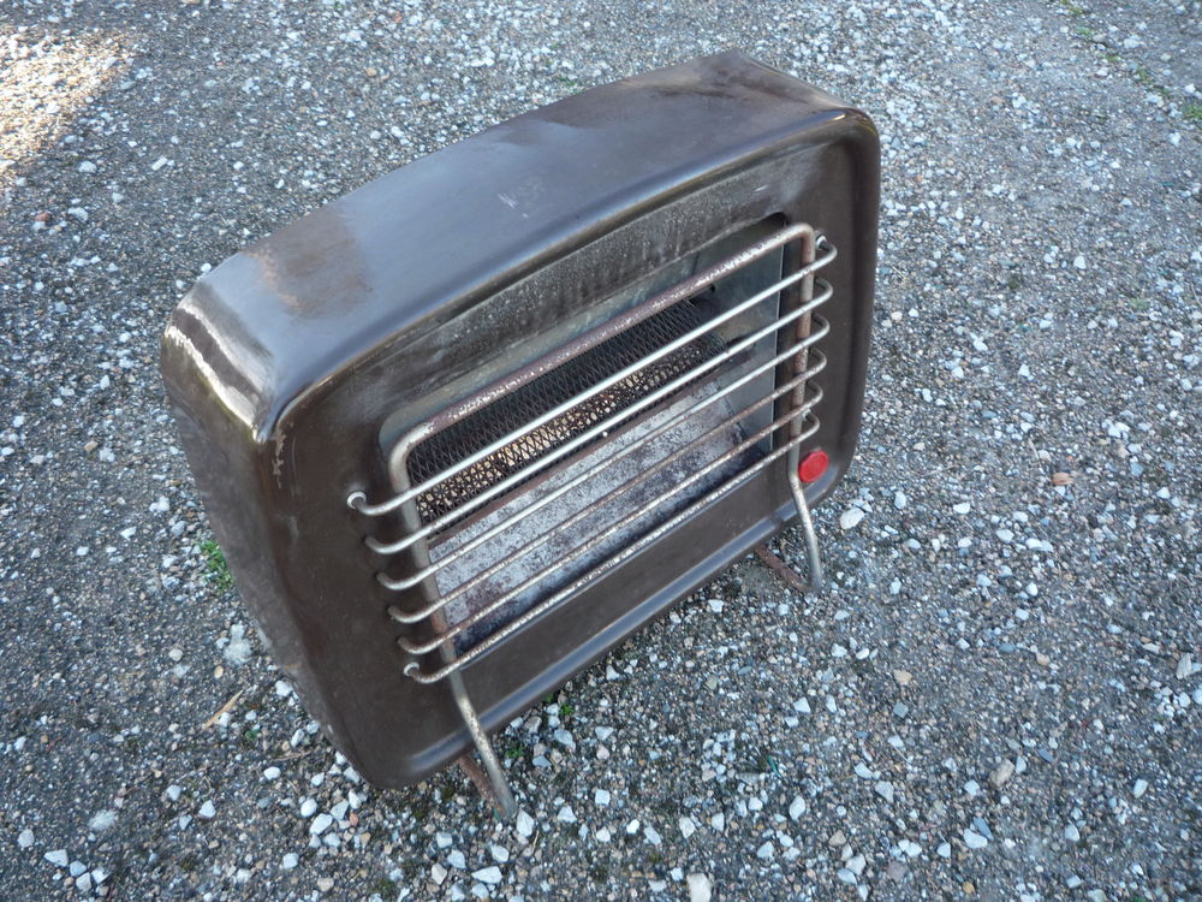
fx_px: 1042
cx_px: 601
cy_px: 451
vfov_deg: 46.8
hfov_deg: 60.0
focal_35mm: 30
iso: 100
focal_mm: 5.2
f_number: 3.3
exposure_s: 1/40
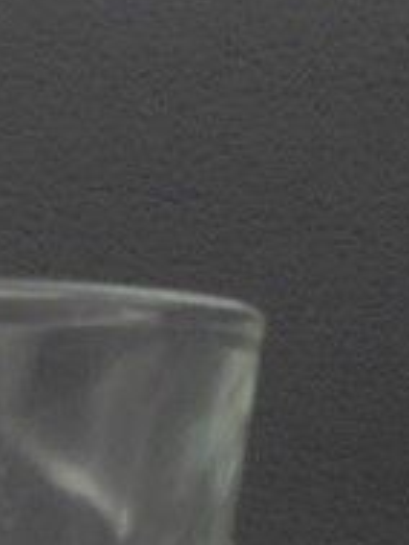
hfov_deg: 11.3
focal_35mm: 124
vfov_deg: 13.9
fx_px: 1951
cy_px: 1021
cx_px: -261
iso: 200
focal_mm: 4.6
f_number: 3.5
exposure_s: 1/30
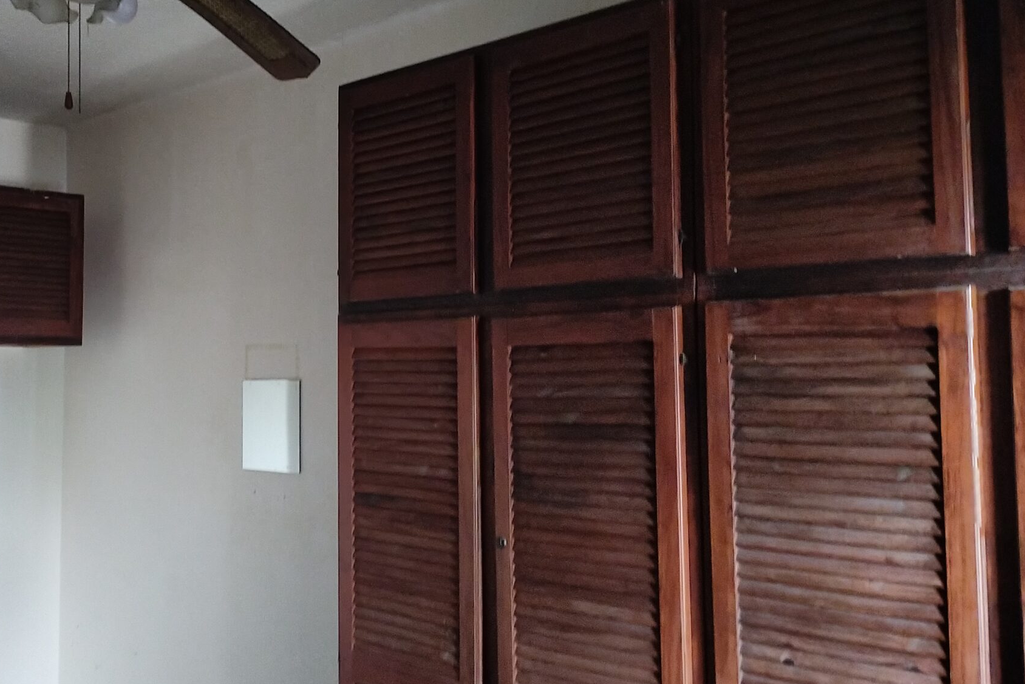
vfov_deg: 32.6
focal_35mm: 41
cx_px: 265
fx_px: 1167
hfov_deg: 45.8
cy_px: 310
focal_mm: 4.25
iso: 1100
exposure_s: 1/14.3
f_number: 1.8
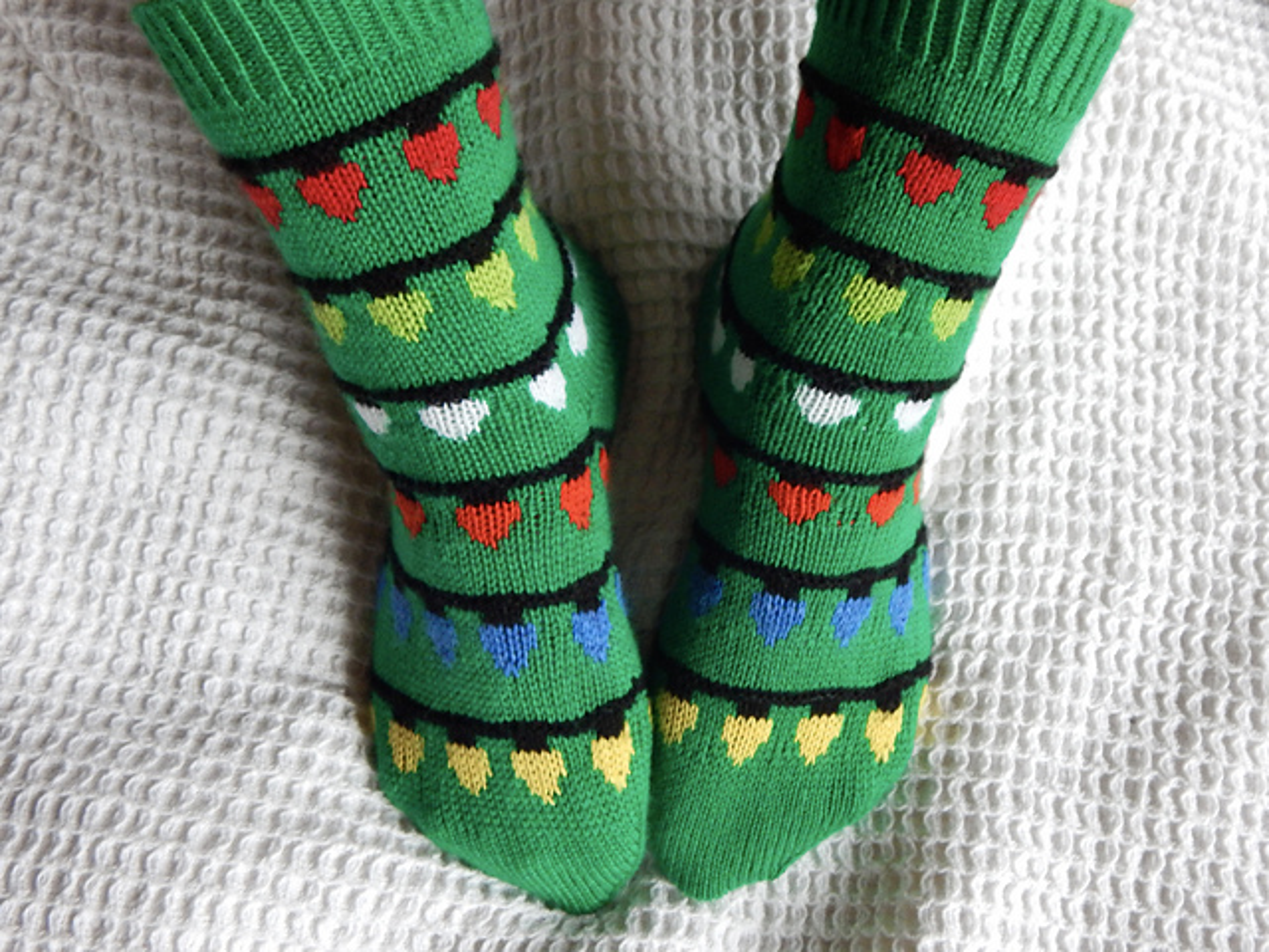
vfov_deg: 45.4
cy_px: 476
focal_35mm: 31
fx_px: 1136
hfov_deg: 58.4
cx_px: 634
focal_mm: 5.6
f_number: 3.2
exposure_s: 1/125
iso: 400
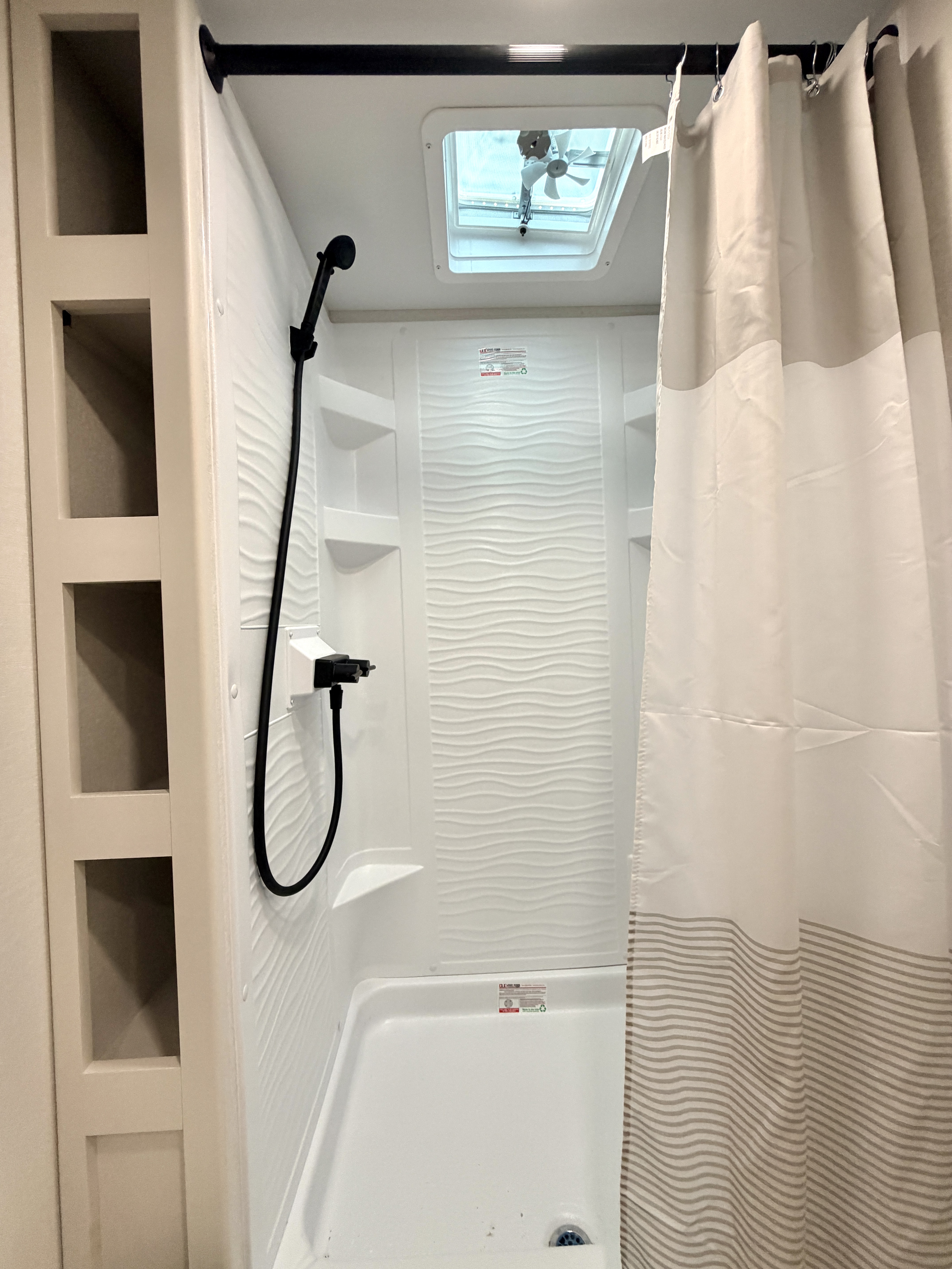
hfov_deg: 85.7
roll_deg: +0.2
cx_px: 476
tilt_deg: -0.6
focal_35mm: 14
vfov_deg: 102.1
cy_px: 634
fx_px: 513
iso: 250
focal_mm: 2.22
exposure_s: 1/95
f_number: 2.2
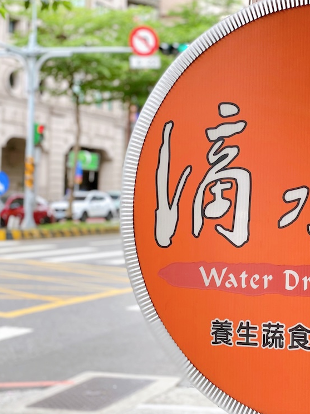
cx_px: 271
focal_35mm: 70
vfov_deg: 27.8
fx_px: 836
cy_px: 206
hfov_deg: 20.6
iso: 25
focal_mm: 6
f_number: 2
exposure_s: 1/122
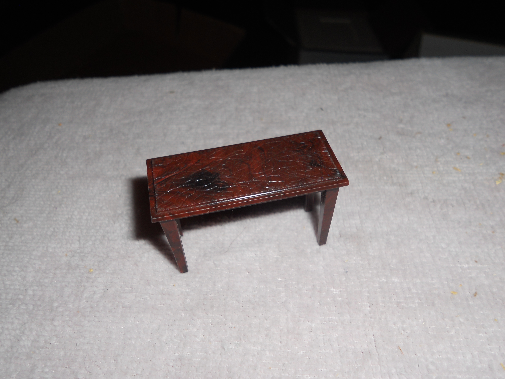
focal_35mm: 32
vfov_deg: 44.2
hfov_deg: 56.8
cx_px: 252
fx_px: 467
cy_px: 190
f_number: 8.8
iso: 80
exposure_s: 1/25
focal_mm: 5.8
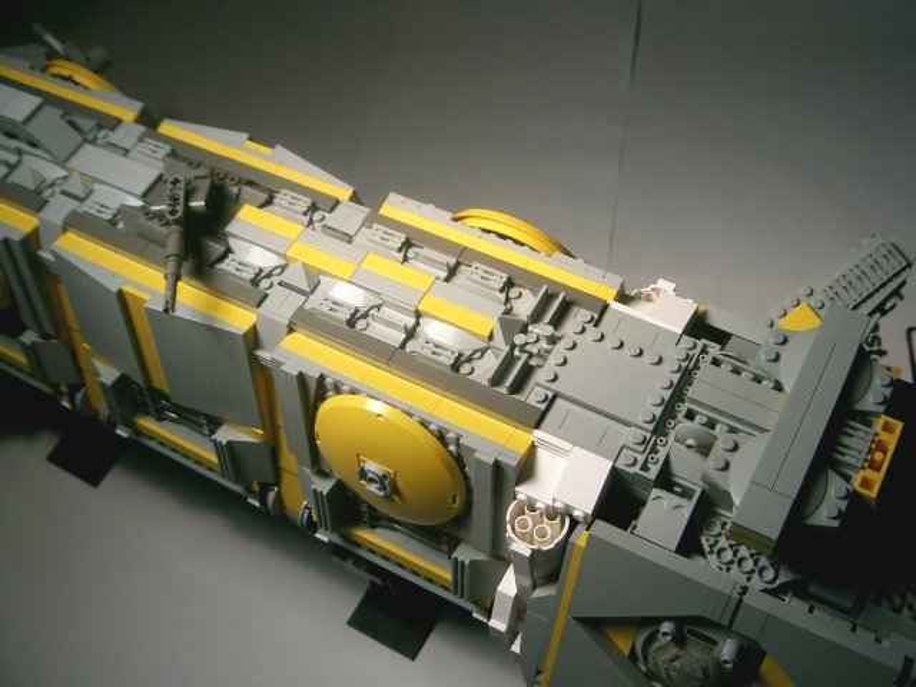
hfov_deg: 47.9
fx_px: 1032
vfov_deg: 36.8
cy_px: 344
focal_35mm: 39
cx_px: 458
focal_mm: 8
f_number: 2.8
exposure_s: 1/640
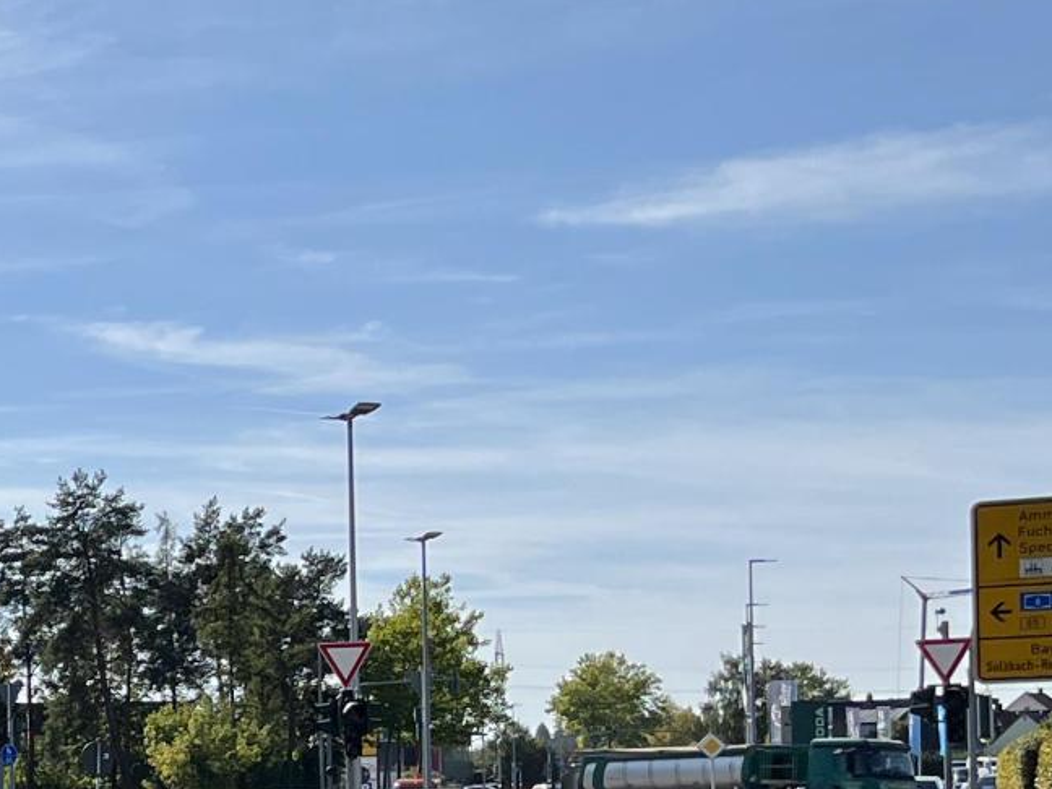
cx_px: -398
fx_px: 2340
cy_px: 1050
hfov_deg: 22.1
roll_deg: +1.4
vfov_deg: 17.8
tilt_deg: +0.8
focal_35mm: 77
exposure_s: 1/5076
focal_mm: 5.1
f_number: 1.6
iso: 50
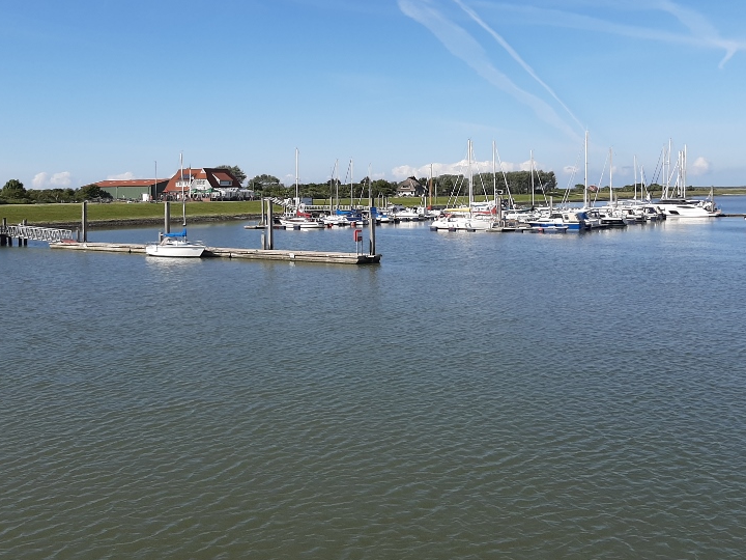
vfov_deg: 38.5
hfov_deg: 50.1
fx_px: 797
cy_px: 226
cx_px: 335
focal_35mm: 37
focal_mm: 3.93
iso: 40
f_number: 1.7
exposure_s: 1/2833
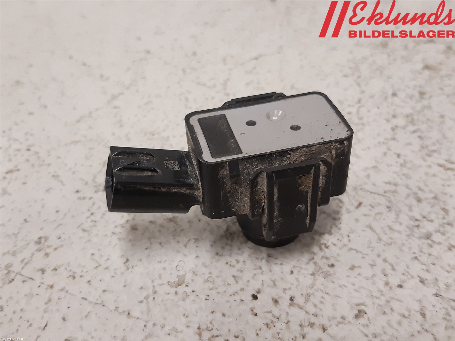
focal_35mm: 26
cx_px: 228
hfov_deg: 67.3
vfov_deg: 53.1
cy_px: 170
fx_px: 342
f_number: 1.7
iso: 200
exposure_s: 1/50
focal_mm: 3.93
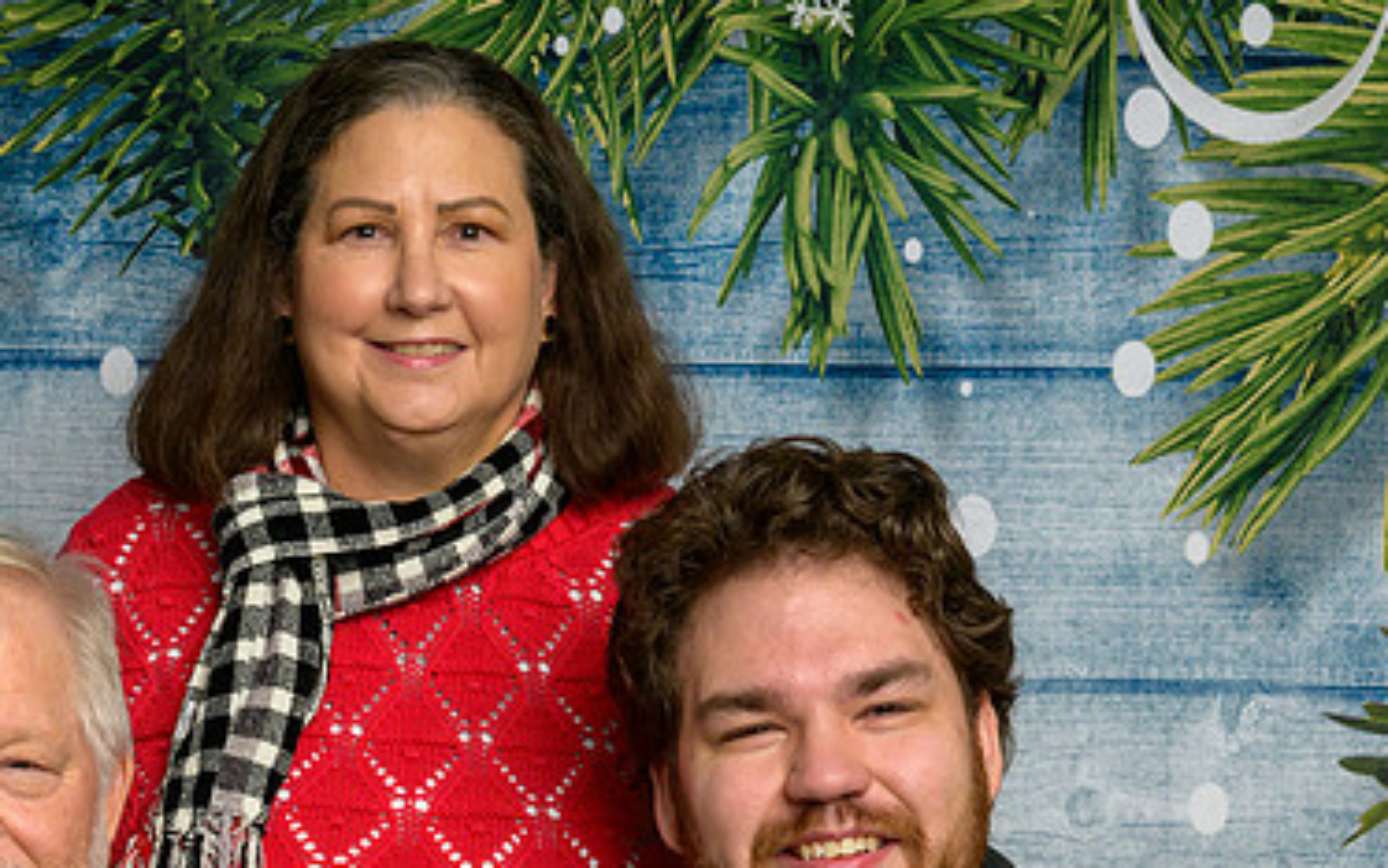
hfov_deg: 17.6
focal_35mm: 118
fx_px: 4465
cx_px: 359
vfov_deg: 11.0
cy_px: 967
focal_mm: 52
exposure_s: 1/125
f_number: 10
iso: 400
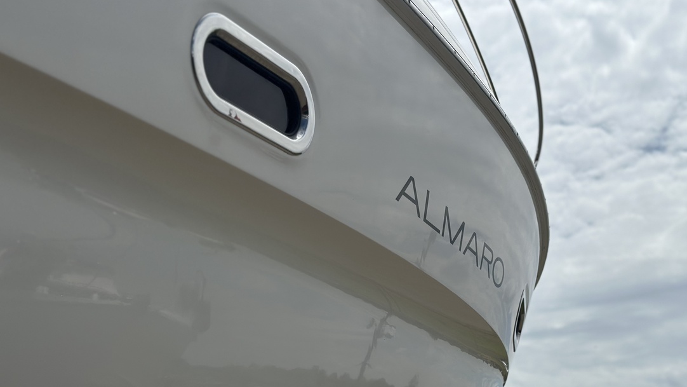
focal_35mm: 58
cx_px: 320
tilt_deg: +16.9
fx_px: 1057
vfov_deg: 20.6
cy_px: 273
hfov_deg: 36.0
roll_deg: +3.2
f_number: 1.78
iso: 100
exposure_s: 1/18868
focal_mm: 6.86
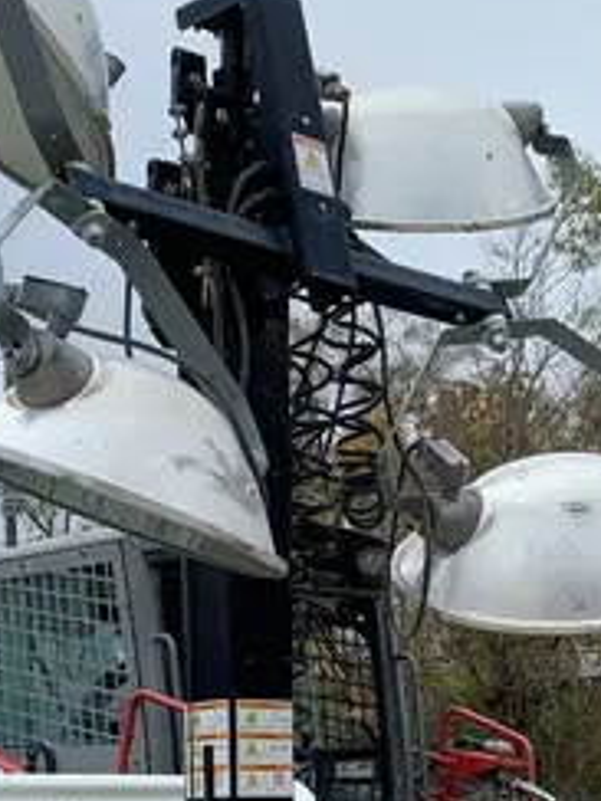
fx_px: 1806
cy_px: 865
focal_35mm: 78
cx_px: 276
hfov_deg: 18.9
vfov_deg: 23.6
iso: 25
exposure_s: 1/1001
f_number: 1.8
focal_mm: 4.25
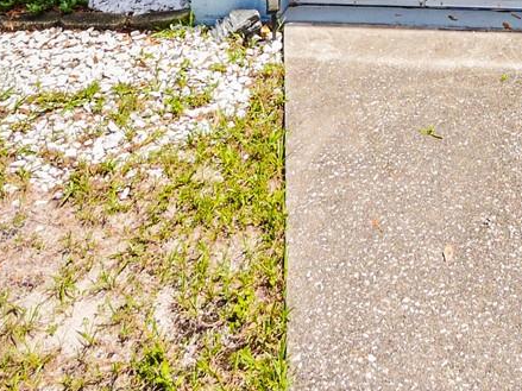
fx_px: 769
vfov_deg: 21.0
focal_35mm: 51
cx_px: 464
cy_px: -284
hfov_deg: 35.4
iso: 200
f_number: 6.3
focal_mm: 7
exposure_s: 1/320
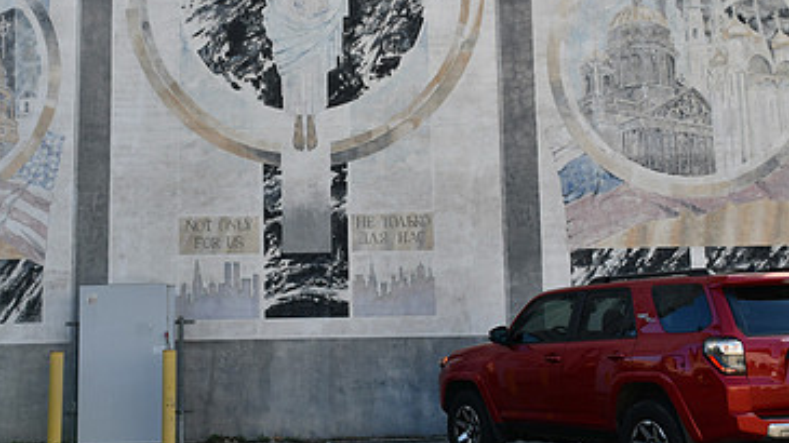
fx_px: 1359
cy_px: 59
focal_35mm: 65
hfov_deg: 32.3
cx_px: 344
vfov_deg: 18.3
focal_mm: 26
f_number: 8
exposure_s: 1/250
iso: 100
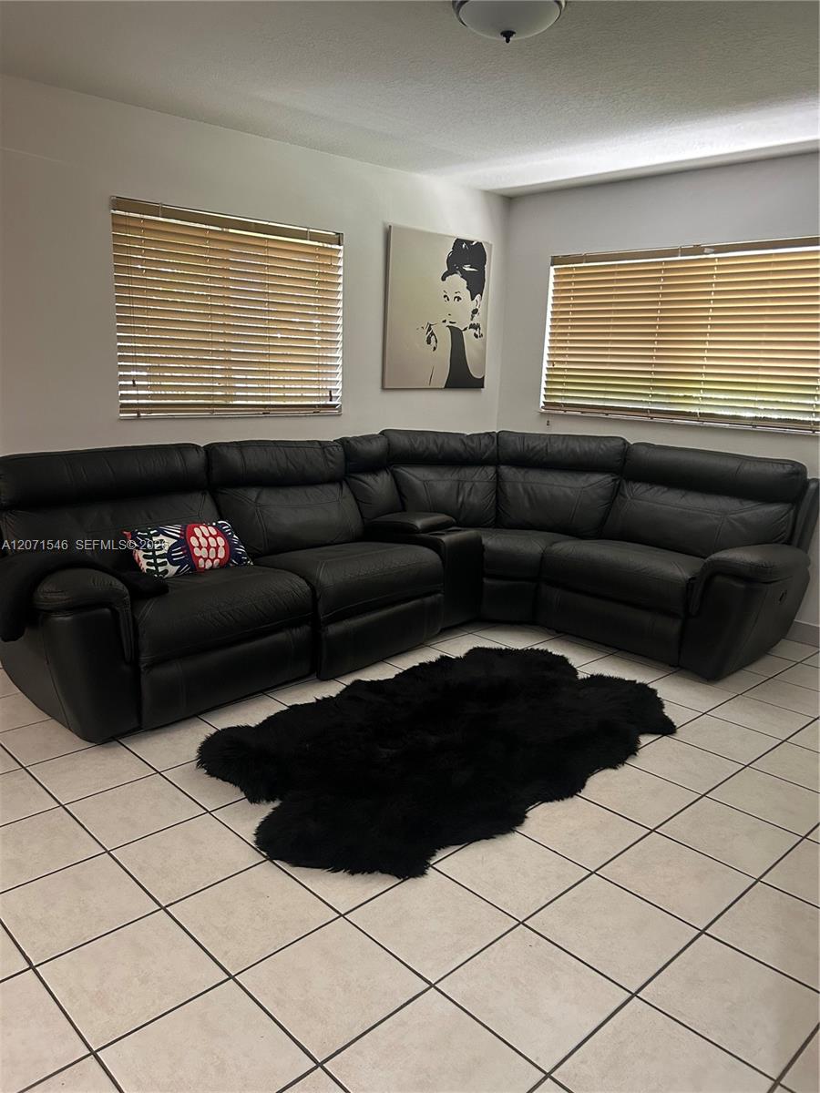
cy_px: 546
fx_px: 821
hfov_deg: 53.1
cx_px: 410
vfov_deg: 67.3
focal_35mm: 26
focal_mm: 5.7
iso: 320
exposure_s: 1/60
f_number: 1.5
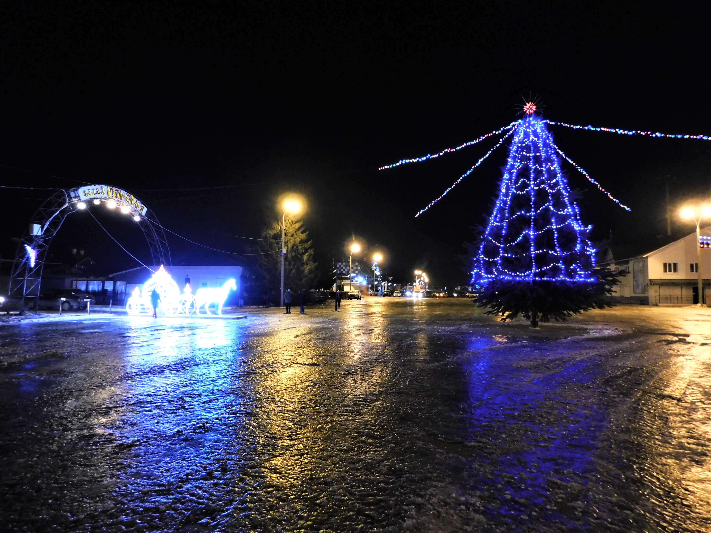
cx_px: 356
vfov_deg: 58.9
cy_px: 266
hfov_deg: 73.9
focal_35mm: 23
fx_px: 472
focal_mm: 4
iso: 900
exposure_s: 1/15
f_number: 3
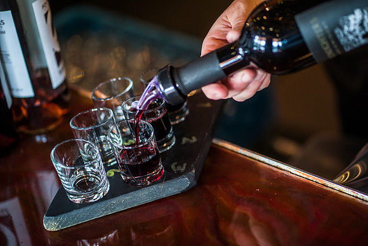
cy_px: 130
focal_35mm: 90
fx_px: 919
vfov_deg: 15.2
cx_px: 195
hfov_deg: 22.6
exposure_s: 1/200
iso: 2000
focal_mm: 85
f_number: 2.2
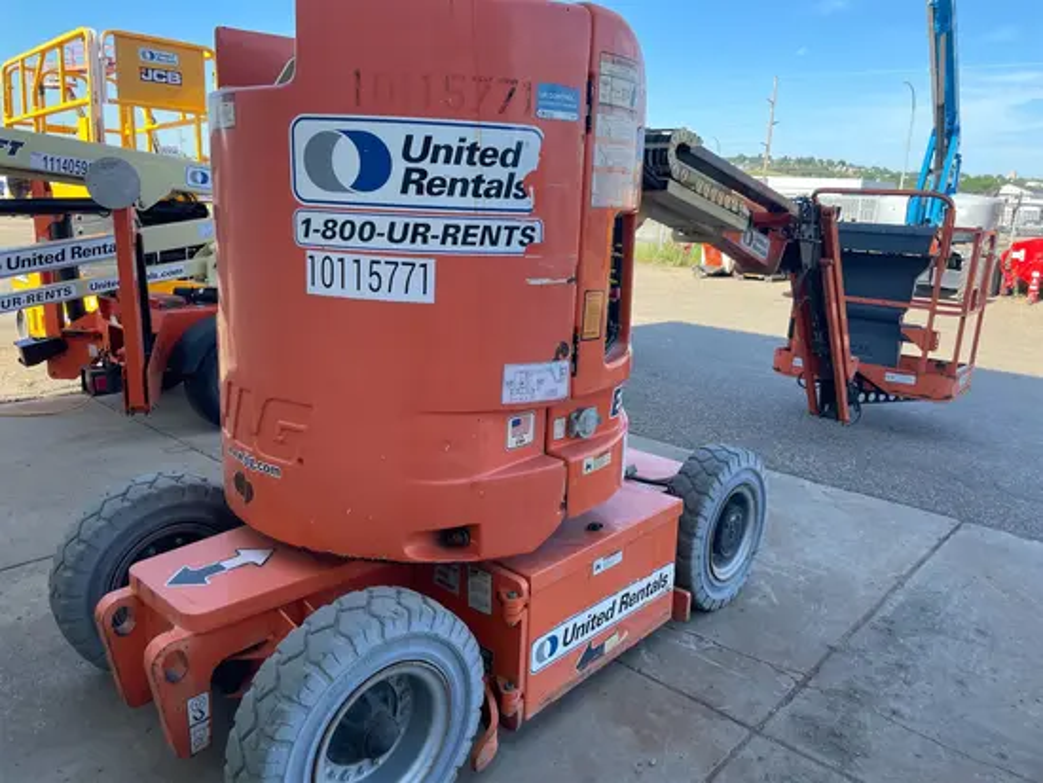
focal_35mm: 26
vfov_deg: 53.1
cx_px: 522
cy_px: 392
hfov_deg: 67.3
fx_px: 784
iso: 32
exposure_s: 1/535
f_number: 1.6
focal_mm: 4.2
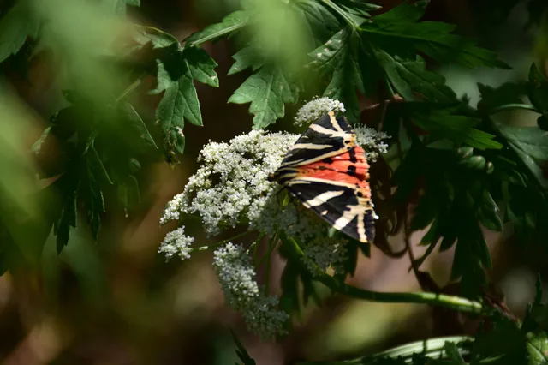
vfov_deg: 6.5
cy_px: 182
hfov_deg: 9.8
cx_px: 274
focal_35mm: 210
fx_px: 3195
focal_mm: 140
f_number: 5.6
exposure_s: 1/800
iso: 200
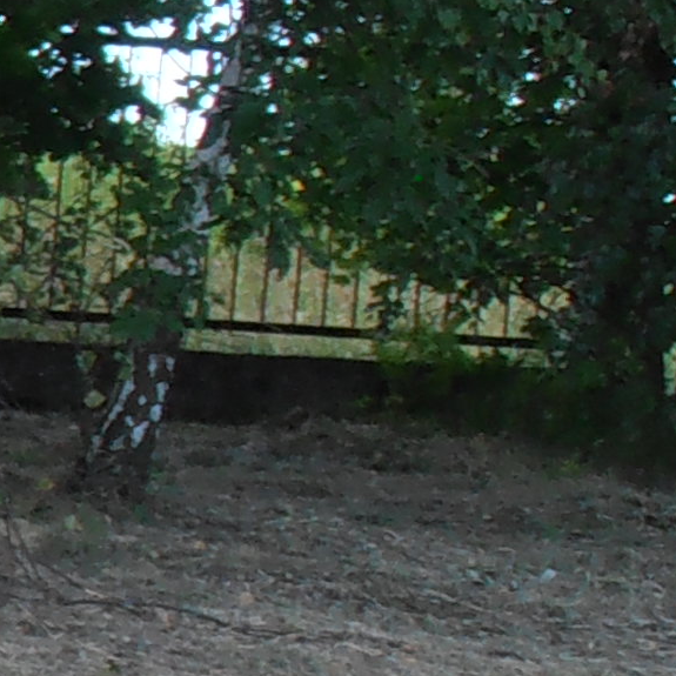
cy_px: 437
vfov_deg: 7.2
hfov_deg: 6.2
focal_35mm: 244
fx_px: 5391
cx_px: -1828
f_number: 3.9
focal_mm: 6.61
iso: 80
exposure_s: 1/200
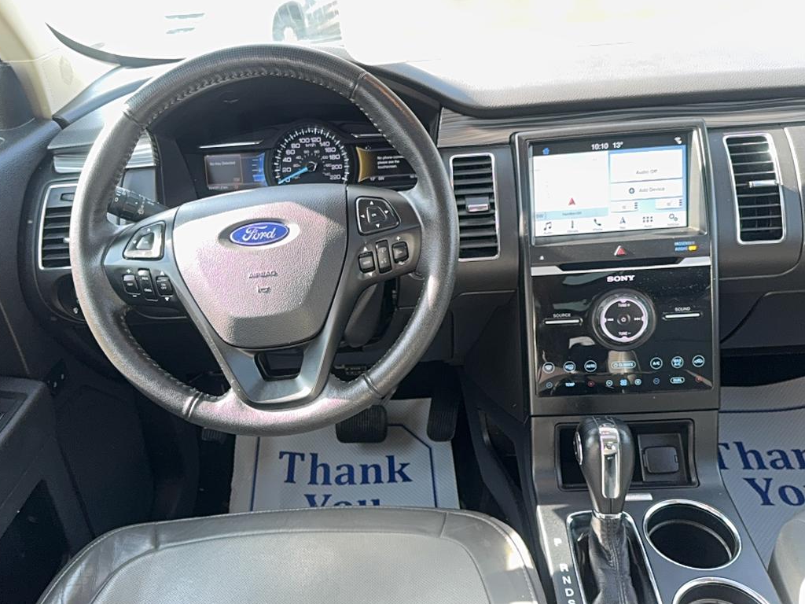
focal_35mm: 30
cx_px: 391
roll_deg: +6.9
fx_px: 698
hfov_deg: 60.0
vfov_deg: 46.8
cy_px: 311
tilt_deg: -26.9
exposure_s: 1/109
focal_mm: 6.76
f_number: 1.78
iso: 50
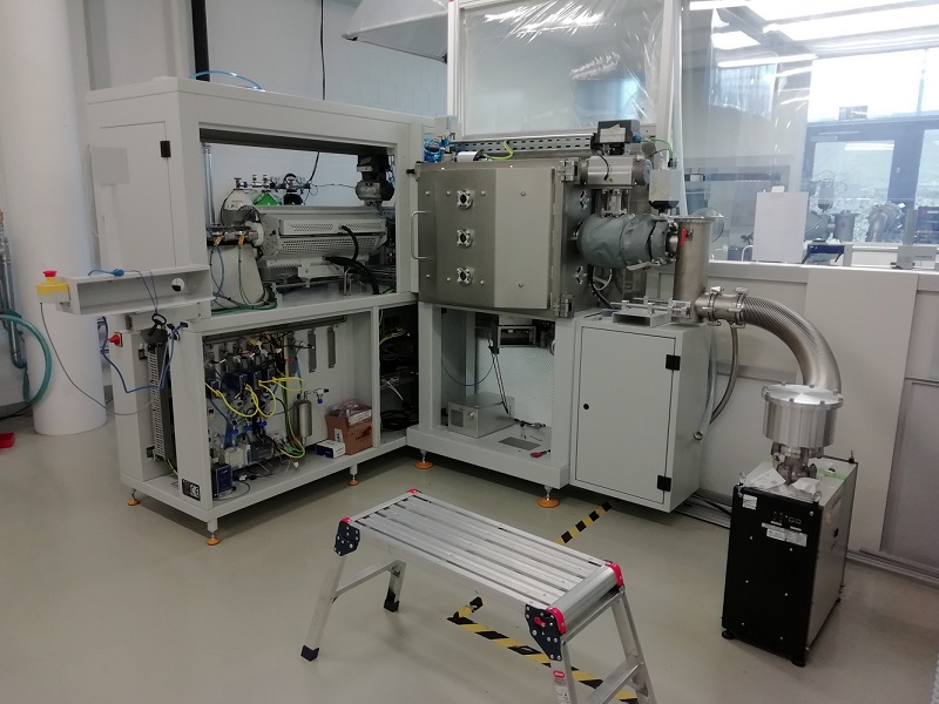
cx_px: 470
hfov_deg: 67.3
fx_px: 705
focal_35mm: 26
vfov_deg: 53.1
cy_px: 352
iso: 80
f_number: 2.2
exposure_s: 1/33.3
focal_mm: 3.46
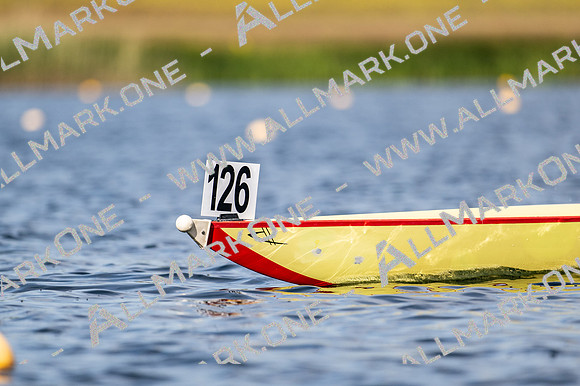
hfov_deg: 3.4
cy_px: 193
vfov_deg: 2.3
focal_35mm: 600
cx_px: 290
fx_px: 9661
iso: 140
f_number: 4.5
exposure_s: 1/2500
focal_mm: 400
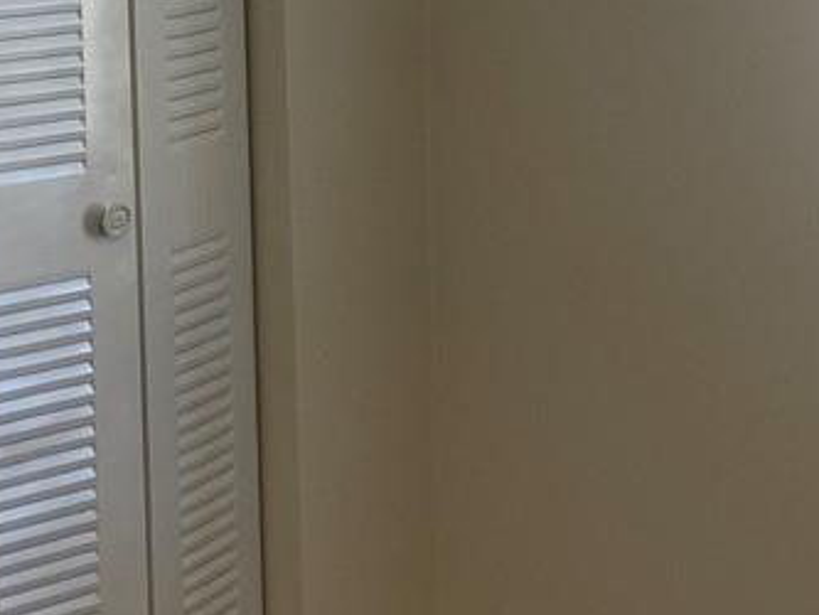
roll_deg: +1.0
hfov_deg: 15.7
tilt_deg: -6.3
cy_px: 49
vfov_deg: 11.8
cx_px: 568
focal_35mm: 125
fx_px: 2959
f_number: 1.8
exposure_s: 1/120
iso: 50
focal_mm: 4.25
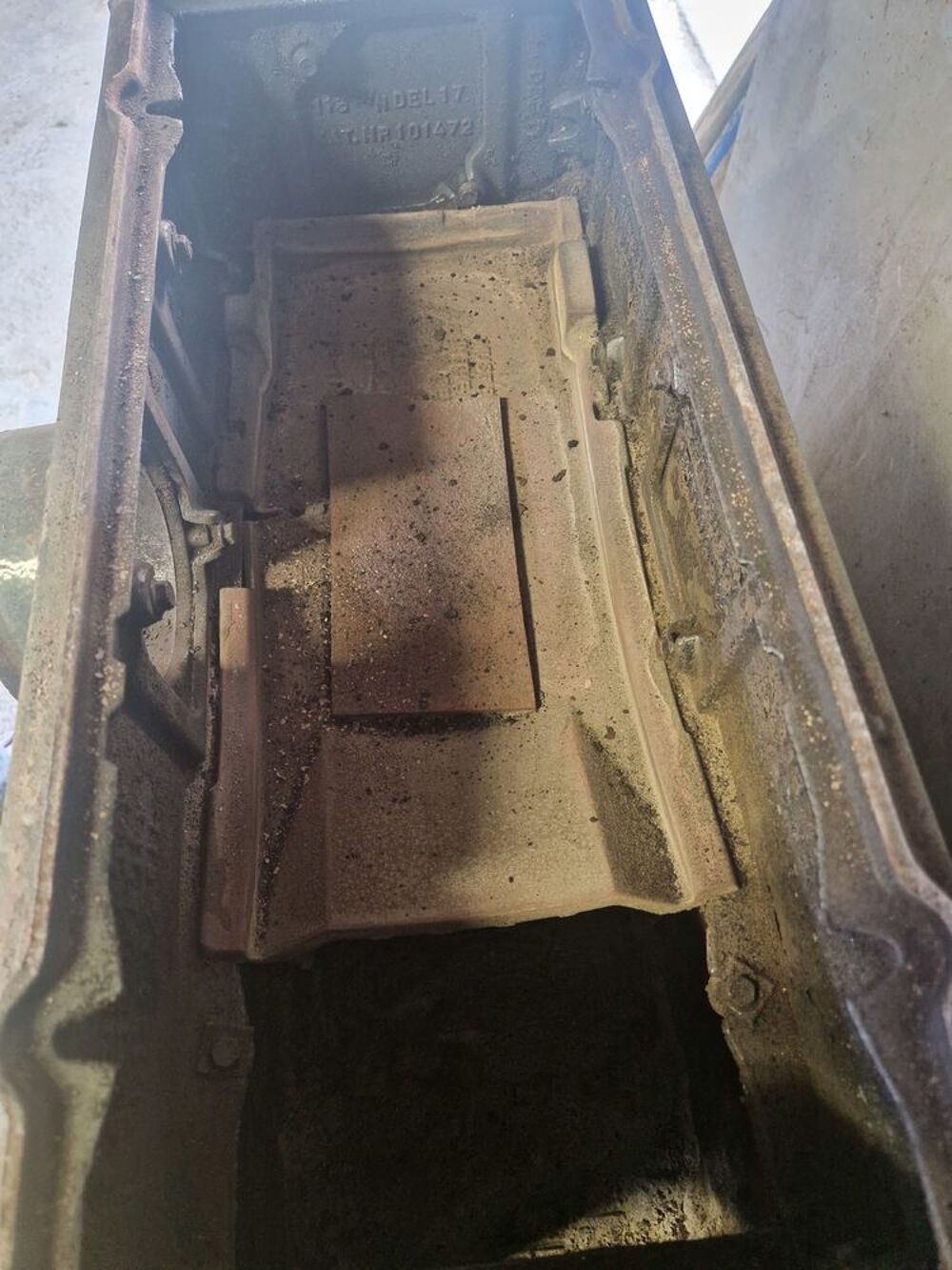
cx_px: 476
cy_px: 635
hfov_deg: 58.9
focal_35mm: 23
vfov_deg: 73.9
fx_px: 843
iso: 500
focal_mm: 5.4
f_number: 1.8
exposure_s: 1/33
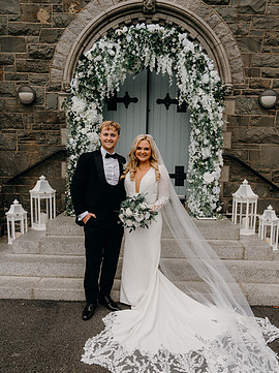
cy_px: 205
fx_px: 323
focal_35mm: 30
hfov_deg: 46.7
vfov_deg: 59.9
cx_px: 147
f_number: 3.5
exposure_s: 1/320
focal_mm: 25
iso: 125
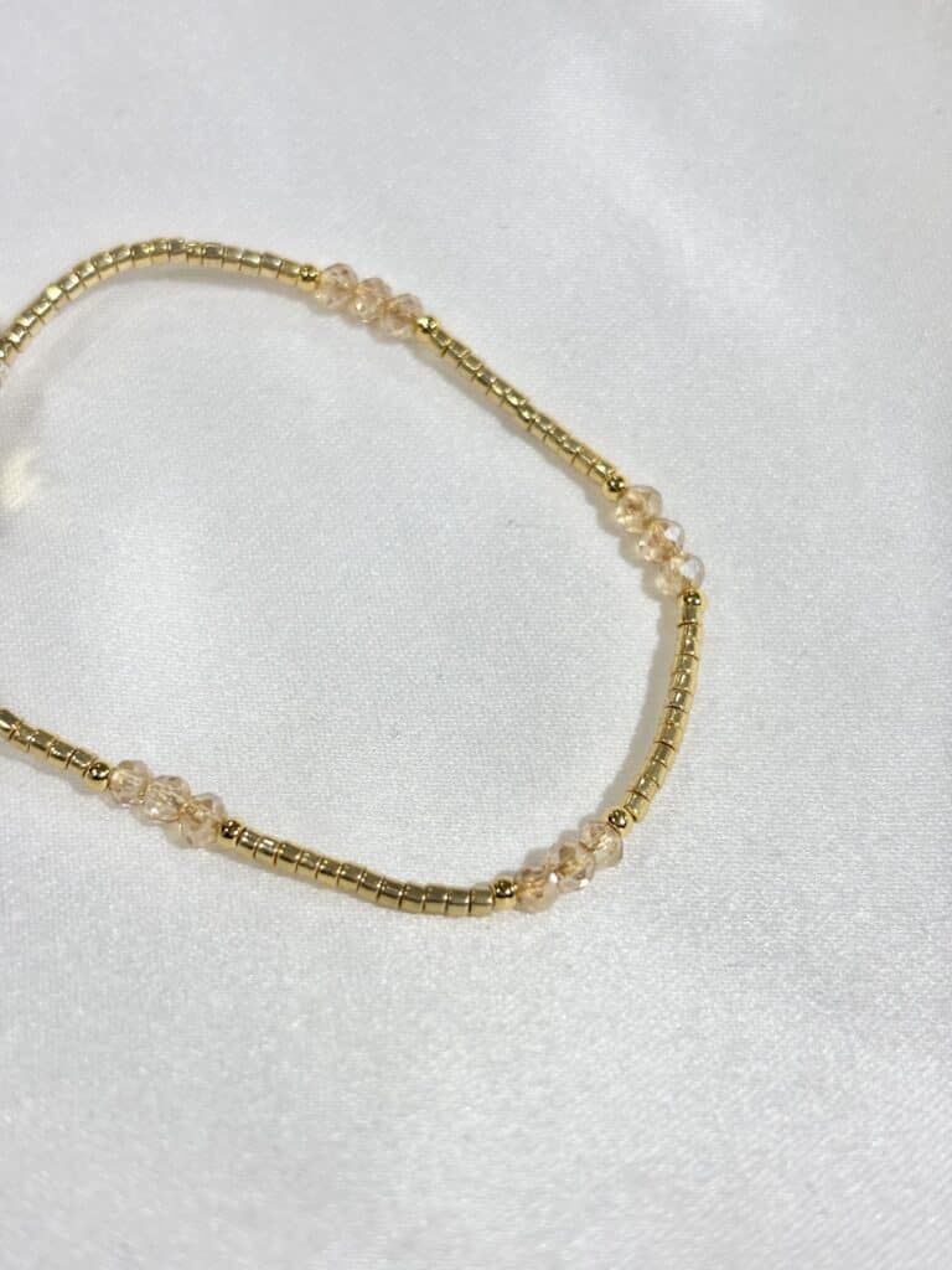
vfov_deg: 36.8
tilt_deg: -54.3
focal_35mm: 52
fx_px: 1907
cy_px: 635
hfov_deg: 28.0
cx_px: 476
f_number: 1.6
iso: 32
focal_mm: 5.96
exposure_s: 1/321
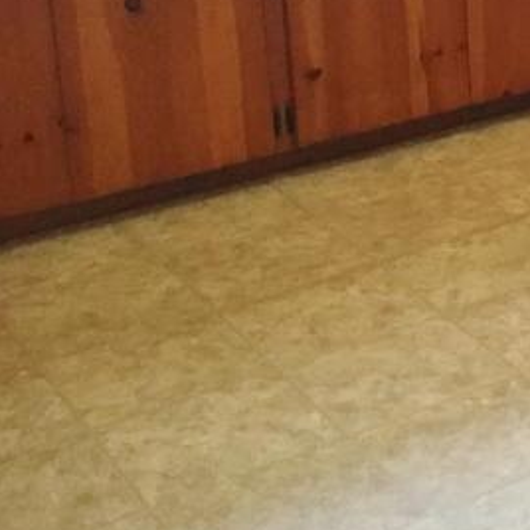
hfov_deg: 15.0
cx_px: 1011
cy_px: -109
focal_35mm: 98
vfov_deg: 17.0
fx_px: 1698
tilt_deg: -12.7
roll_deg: -0.3
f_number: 2.2
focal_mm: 4.15
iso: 200
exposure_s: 1/30
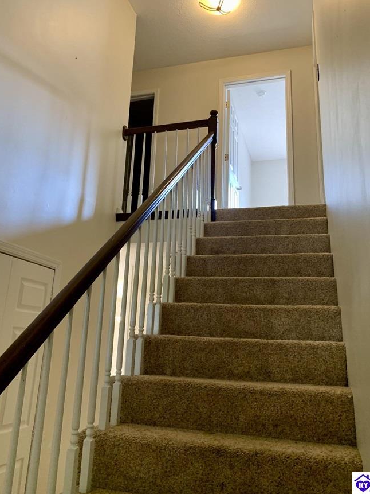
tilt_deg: +17.2
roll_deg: -2.8
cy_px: 220
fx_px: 413
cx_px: 192
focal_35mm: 29
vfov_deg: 61.5
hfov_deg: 48.2
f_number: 1.8
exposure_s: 1/60
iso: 250
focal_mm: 4.25
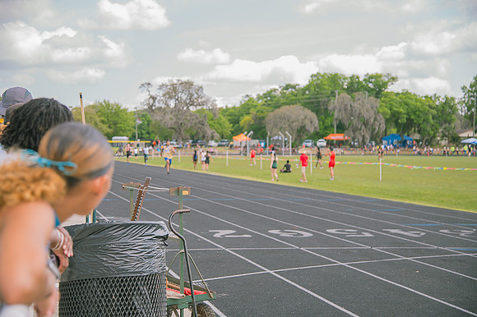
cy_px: 158
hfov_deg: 36.3
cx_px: 238
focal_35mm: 55
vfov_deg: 24.6
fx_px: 728
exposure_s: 1/200
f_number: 4
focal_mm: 55
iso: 200
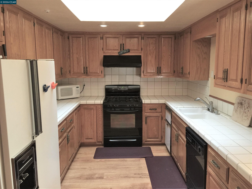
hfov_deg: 61.7
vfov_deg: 48.2
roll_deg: +0.1
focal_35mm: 29
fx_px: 211
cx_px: 126
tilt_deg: -7.5
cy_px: 94
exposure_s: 1/15
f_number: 2.2
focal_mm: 4.15
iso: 100
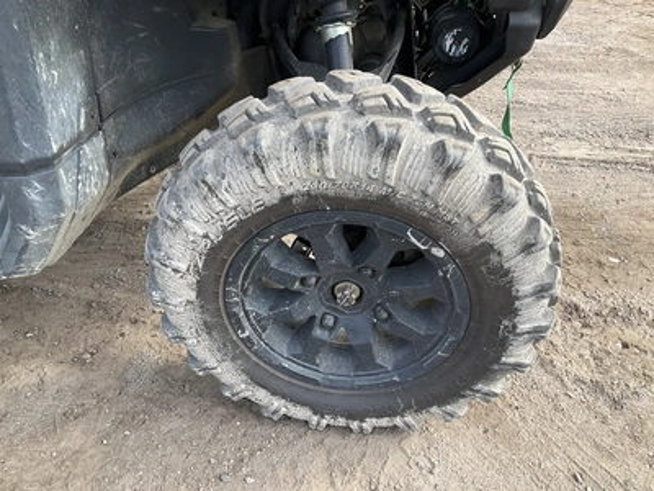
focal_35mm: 29
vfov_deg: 48.2
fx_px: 548
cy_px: 246
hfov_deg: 61.7
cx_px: 327
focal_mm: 3
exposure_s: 1/277
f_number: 1.8
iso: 25
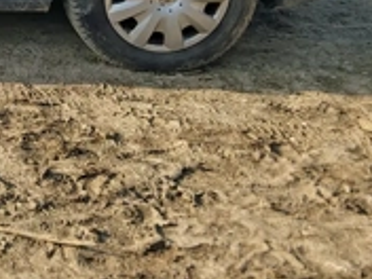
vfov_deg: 14.7
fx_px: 989
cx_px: -241
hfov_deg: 18.1
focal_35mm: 92
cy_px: -161
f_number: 2.4
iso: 50
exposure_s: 1/640
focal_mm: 6.12
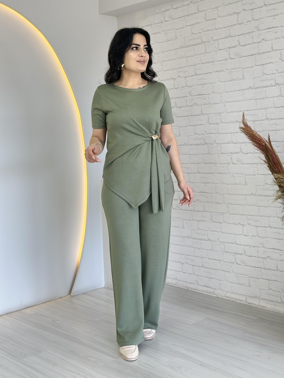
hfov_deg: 30.3
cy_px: 189
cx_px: 142
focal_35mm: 48
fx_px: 525
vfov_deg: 39.7
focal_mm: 6.86
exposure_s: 1/100
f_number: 1.78
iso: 80
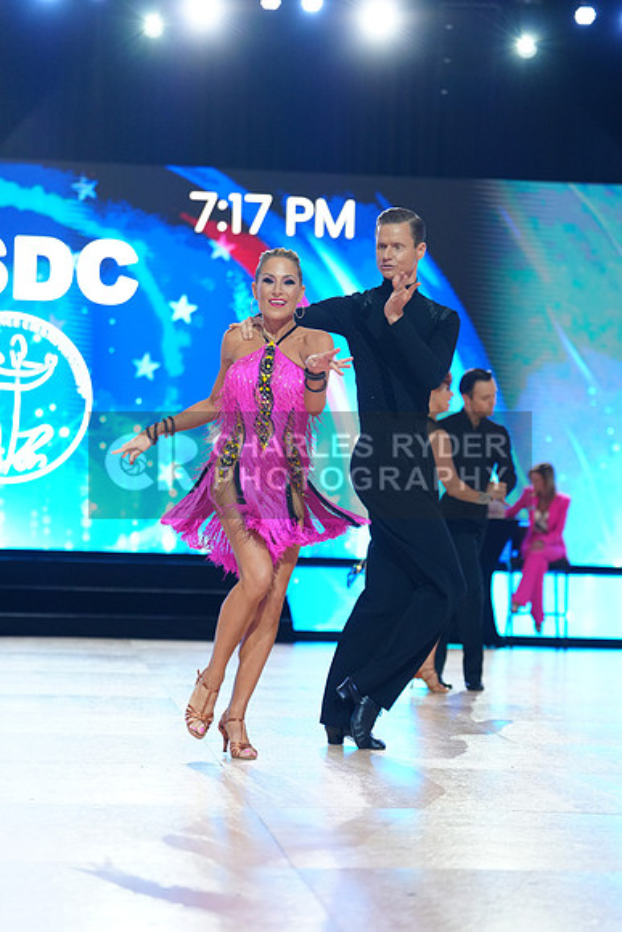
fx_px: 2279
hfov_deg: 15.5
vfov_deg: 23.1
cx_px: 311
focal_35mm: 88
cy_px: 466
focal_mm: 88
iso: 2000
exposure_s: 1/500
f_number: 2.8
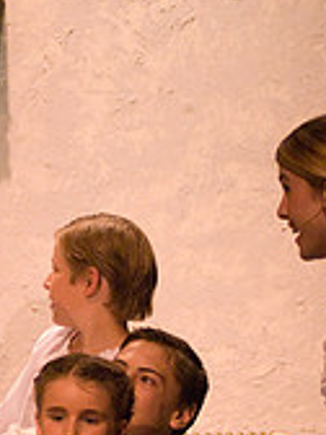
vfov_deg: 5.0
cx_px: -109
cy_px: 404
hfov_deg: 3.7
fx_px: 5010
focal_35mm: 399
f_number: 2.8
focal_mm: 80
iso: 1600
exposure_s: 1/160
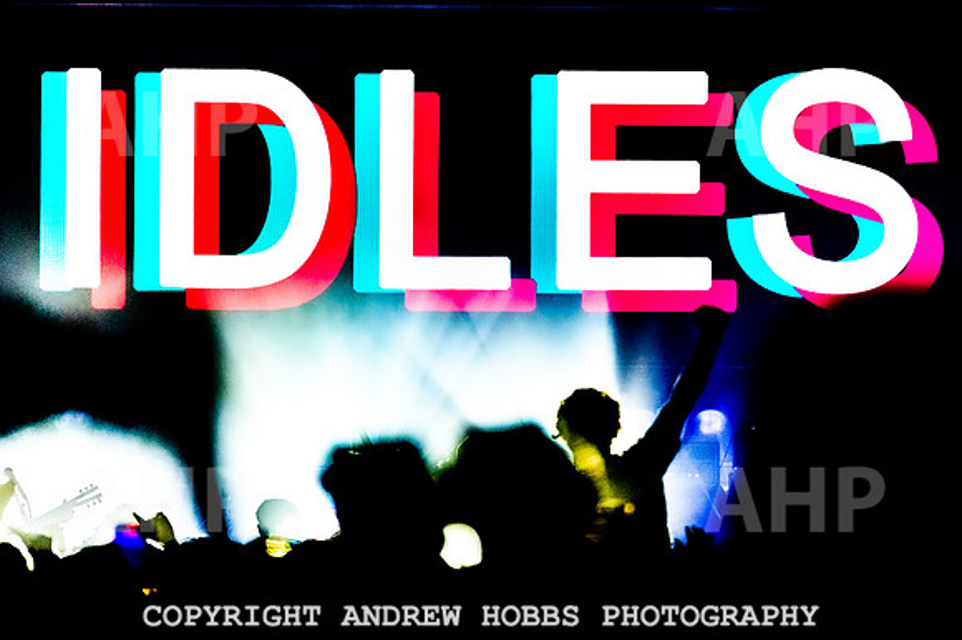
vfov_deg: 4.9
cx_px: 492
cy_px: 204
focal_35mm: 278
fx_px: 7418
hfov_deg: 7.4
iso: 2000
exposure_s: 1/800
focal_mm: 200
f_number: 2.8
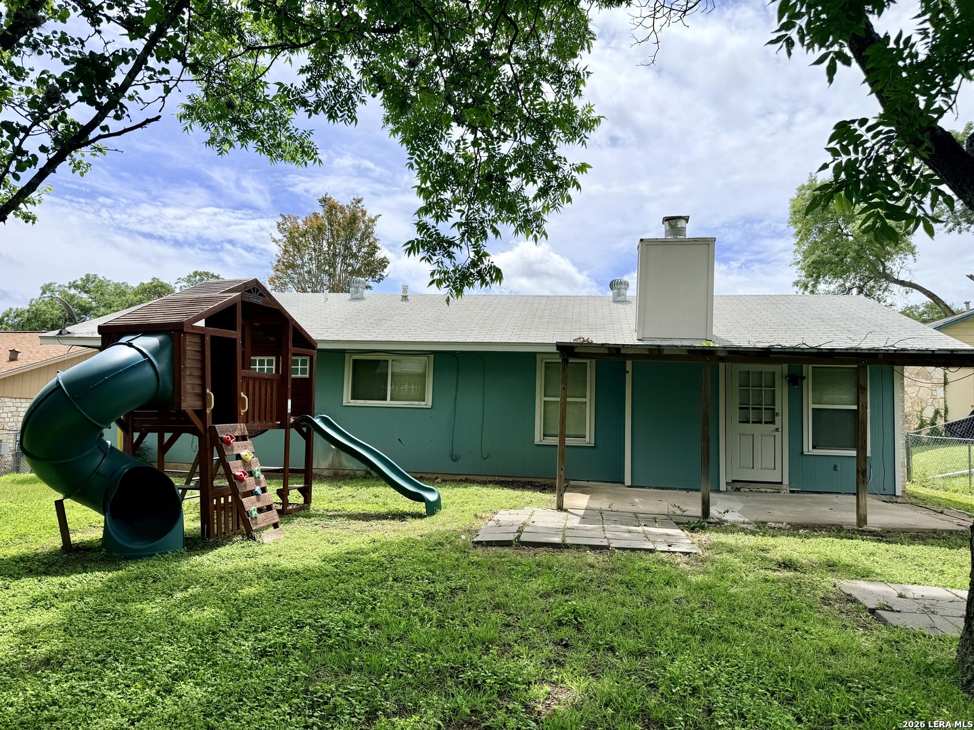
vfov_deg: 56.8
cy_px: 365
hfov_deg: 71.6
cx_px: 487
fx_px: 675
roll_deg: -1.7
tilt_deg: +5.8
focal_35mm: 24
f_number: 1.78
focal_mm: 6.76
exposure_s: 1/5319
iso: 80
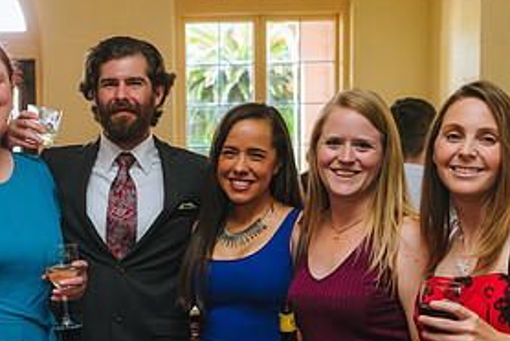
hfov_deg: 27.4
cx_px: 145
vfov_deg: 18.5
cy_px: 283
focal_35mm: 73
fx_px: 1035
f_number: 4
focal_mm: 35
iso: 1600
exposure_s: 1/160
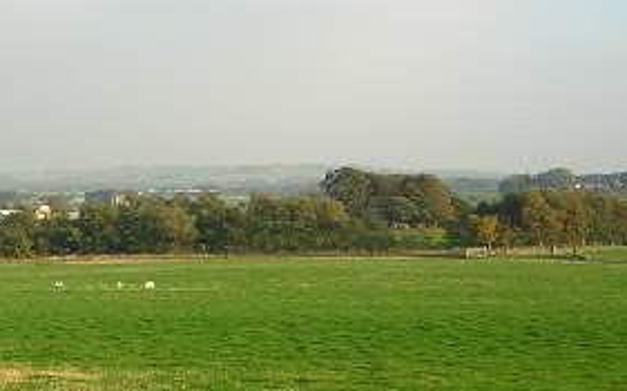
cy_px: 121
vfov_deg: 14.9
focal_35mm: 87
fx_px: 1485
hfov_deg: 23.2
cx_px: 67
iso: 100
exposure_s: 1/399
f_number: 2.6
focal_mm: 4.7
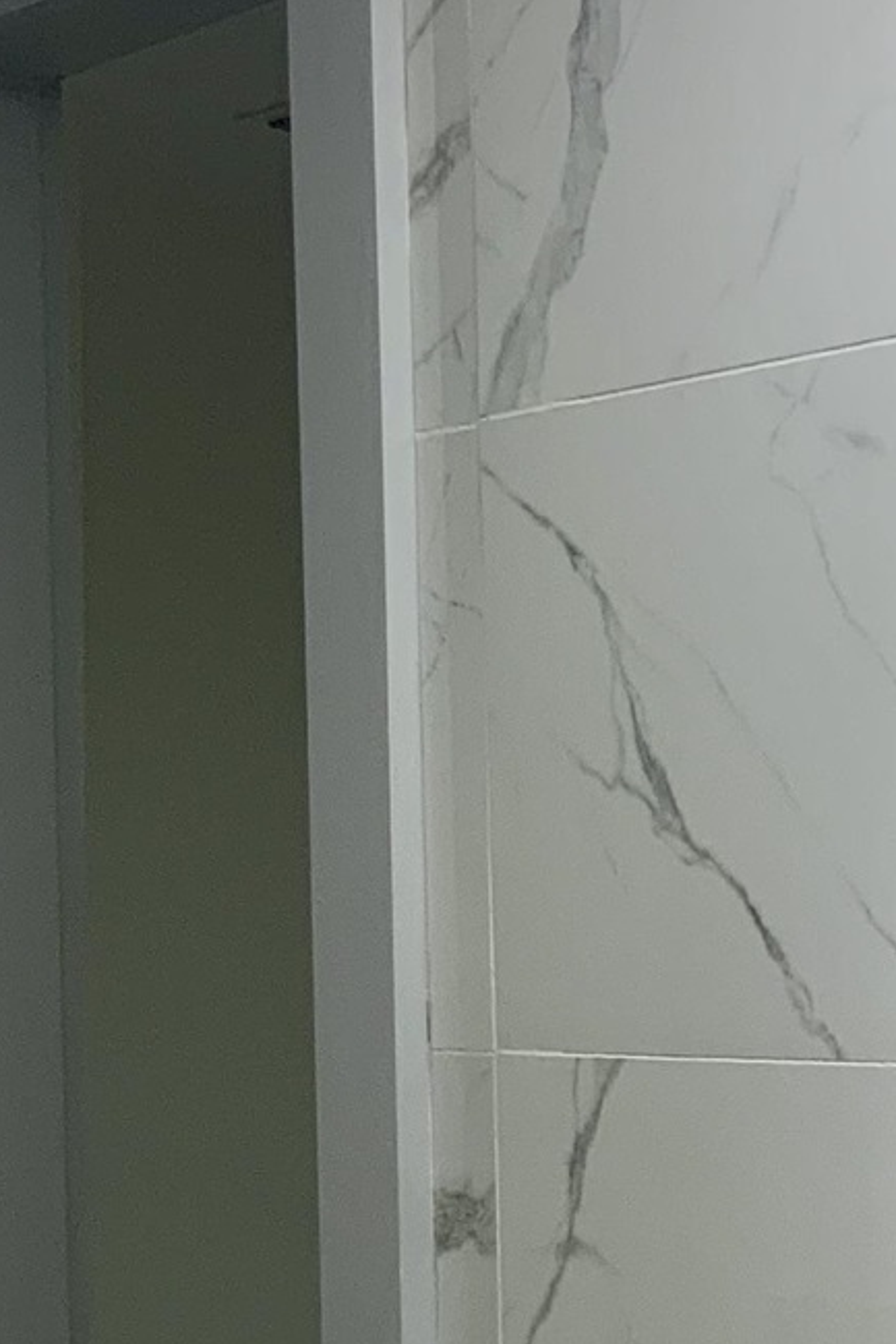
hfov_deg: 12.3
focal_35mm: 107
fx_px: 3992
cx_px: 1248
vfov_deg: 18.9
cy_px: 1112
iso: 32
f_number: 1.8
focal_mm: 3
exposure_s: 1/120
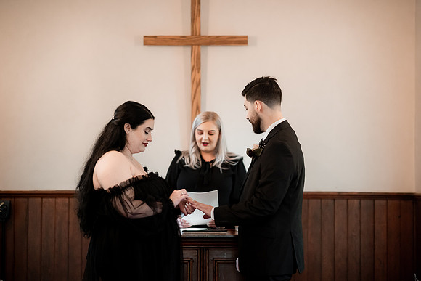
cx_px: 225
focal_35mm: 92
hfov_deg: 22.1
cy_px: 134
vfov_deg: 14.8
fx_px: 1078
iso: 2000
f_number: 1.4
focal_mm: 85
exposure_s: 1/640
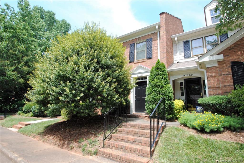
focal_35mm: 18
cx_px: 122
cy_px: 82
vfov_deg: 67.5
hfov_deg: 89.9
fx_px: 122
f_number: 5.6
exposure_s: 1/125
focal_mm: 12
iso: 100
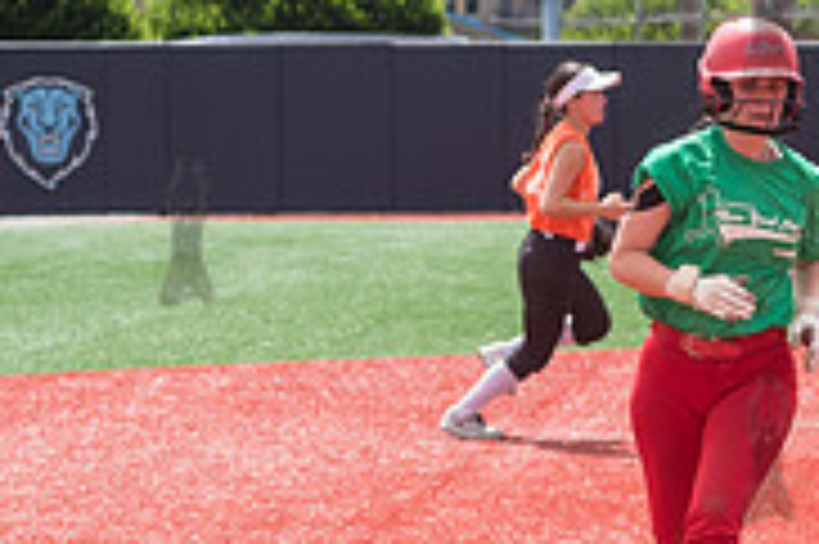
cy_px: 443
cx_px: 765
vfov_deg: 5.4
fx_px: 5796
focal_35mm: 255
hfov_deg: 8.1
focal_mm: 80
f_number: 4.5
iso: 400
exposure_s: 1/2000
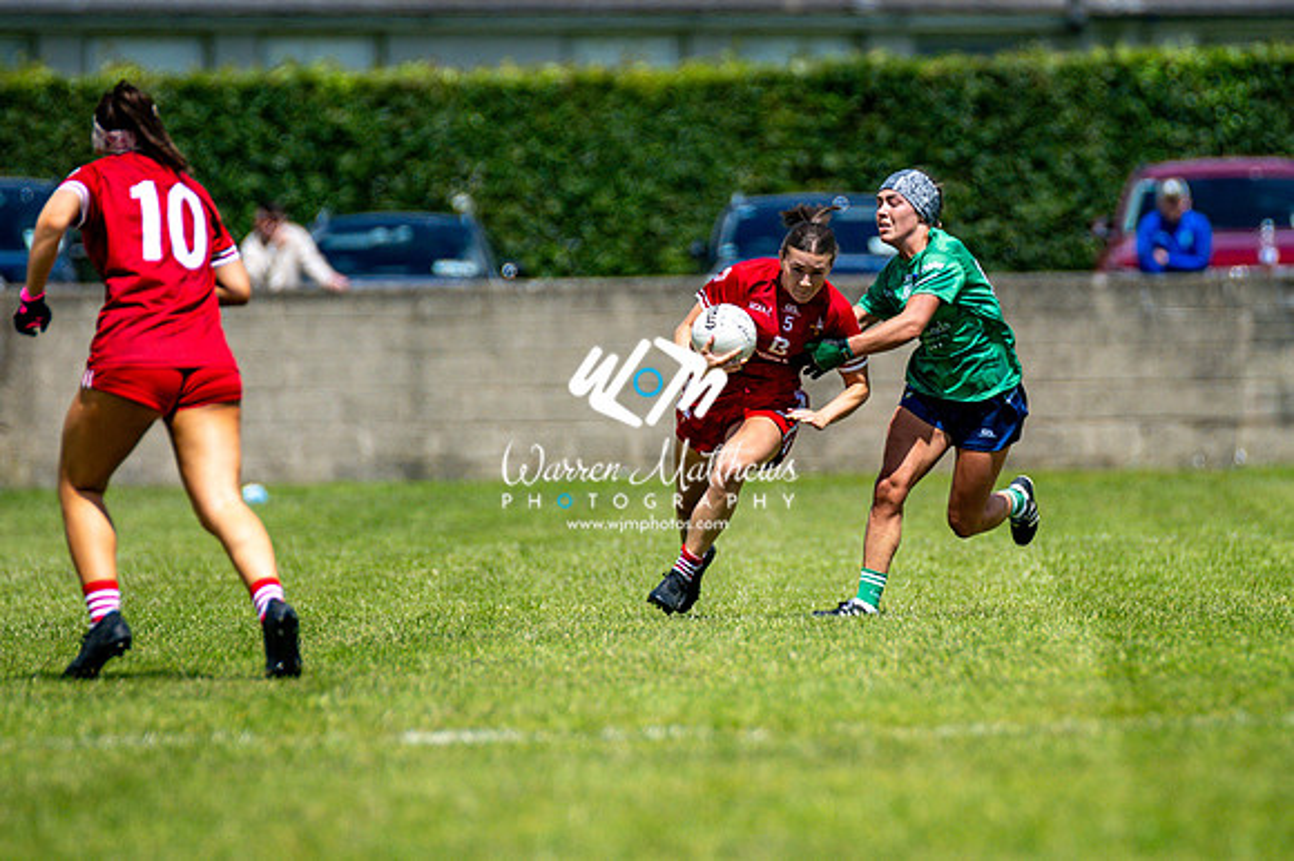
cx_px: 831
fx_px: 22391
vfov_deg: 2.2
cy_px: 382
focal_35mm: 623
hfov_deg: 3.3
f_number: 2.8
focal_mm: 300
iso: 160
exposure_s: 1/6400
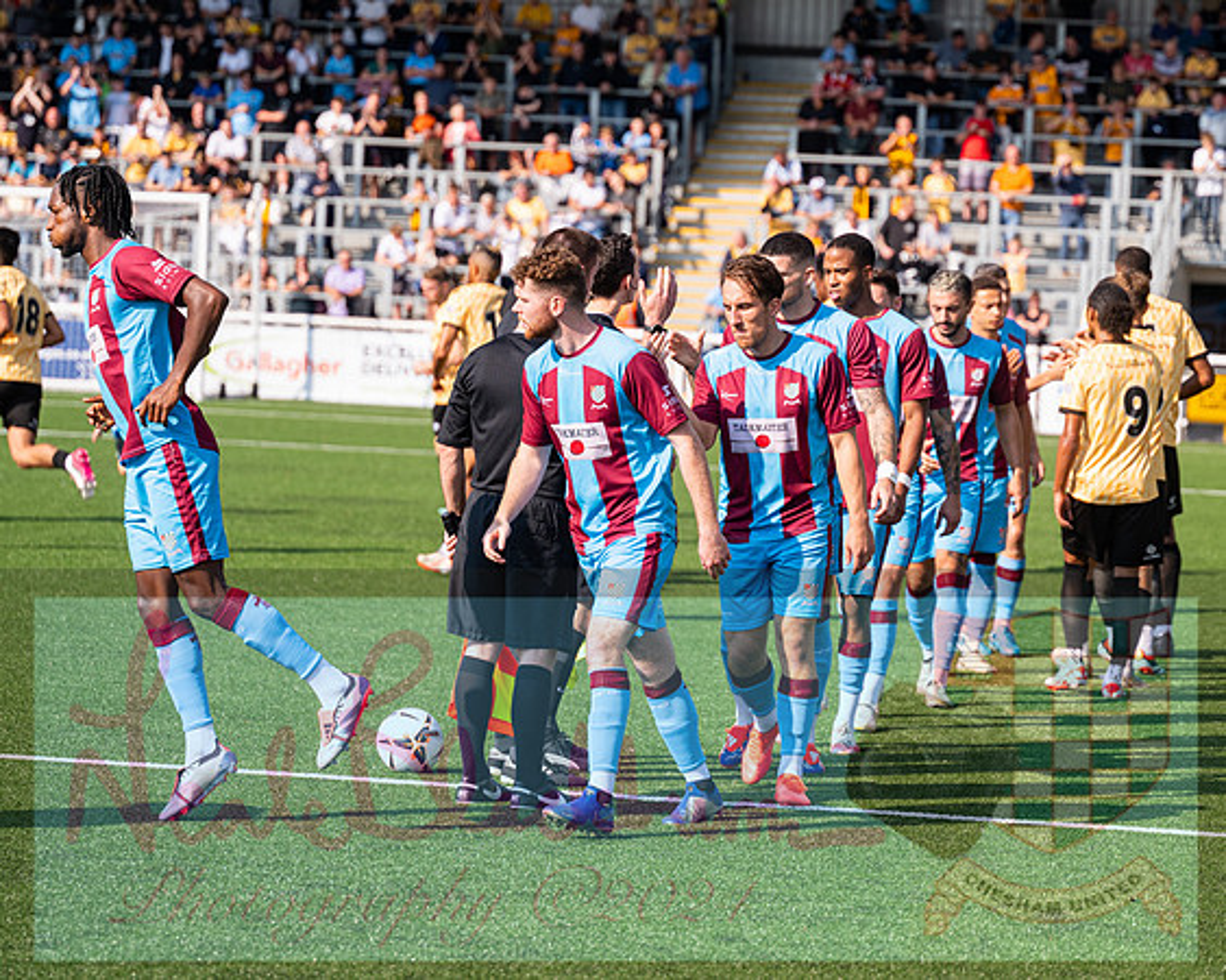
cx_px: 736
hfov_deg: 12.2
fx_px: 5719
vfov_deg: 9.8
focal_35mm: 158
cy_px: 490
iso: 200
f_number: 4
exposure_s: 1/1600
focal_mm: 140
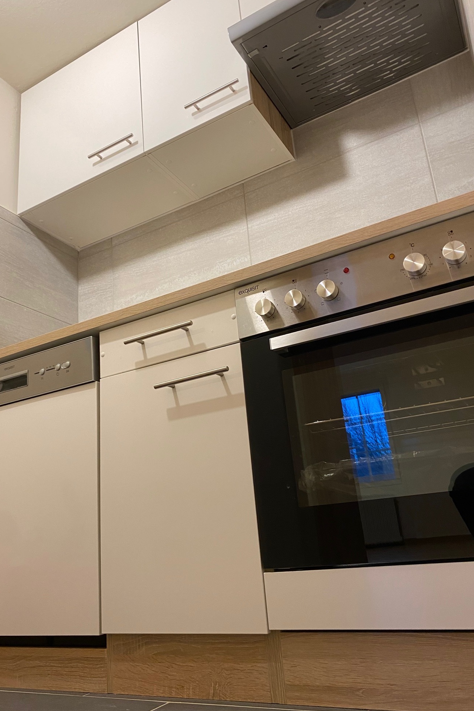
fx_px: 553
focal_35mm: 28
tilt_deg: +19.4
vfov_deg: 65.5
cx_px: 217
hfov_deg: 46.4
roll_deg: +4.1
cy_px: 359
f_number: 1.8
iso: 160
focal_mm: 4.25
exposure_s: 1/50
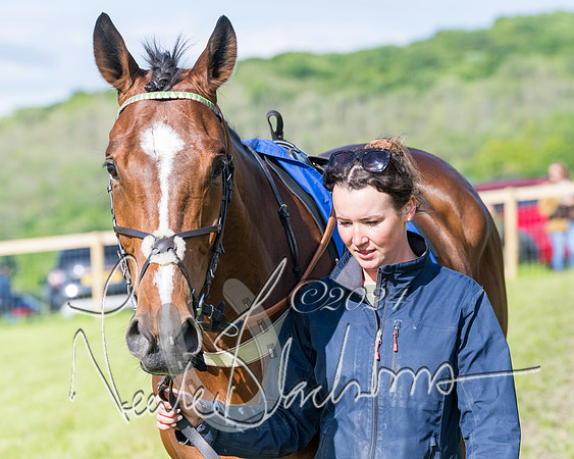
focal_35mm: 225
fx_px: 3817
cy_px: 235
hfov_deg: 8.6
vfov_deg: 6.9
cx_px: 367
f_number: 5
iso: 400
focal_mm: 120
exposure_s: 1/2000
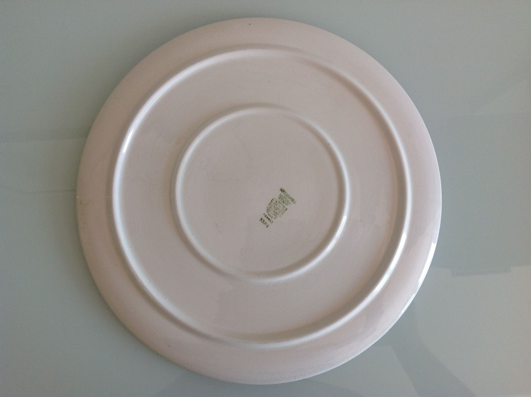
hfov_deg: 52.7
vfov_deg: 40.6
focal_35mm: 35
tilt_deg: -85.6
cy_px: 198
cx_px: 266
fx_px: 536
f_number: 2.4
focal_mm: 4.28
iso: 64
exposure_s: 1/120
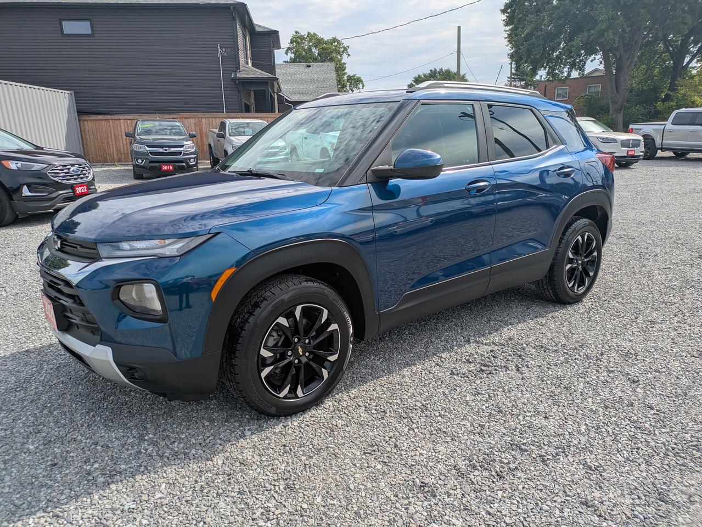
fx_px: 507
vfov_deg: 54.9
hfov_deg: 69.4
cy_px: 264
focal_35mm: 25
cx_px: 351
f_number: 1.89
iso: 43
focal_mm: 5.43
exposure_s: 1/1776
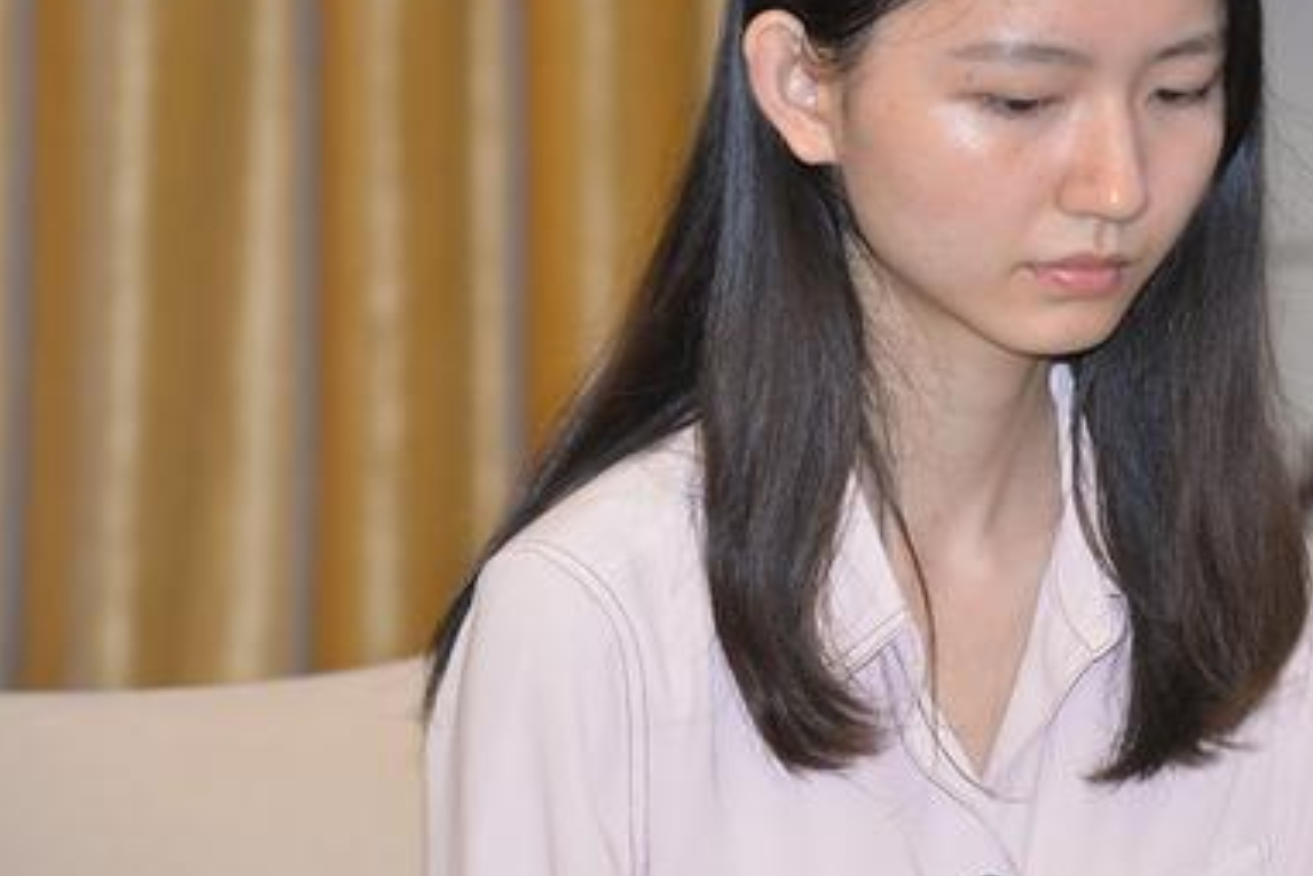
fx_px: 7443
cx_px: 1000
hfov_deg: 10.1
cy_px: 204
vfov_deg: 6.7
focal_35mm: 204
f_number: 5
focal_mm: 120
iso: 1000
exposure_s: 1/60
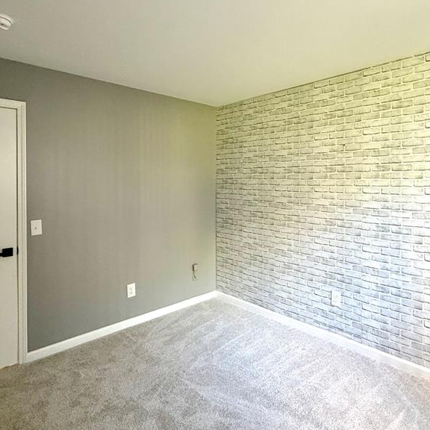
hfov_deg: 69.6
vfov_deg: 69.3
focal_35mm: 22
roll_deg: +0.3
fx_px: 309
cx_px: 222
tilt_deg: -0.2
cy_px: 185
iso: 400
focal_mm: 2.22
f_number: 2.2
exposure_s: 1/60
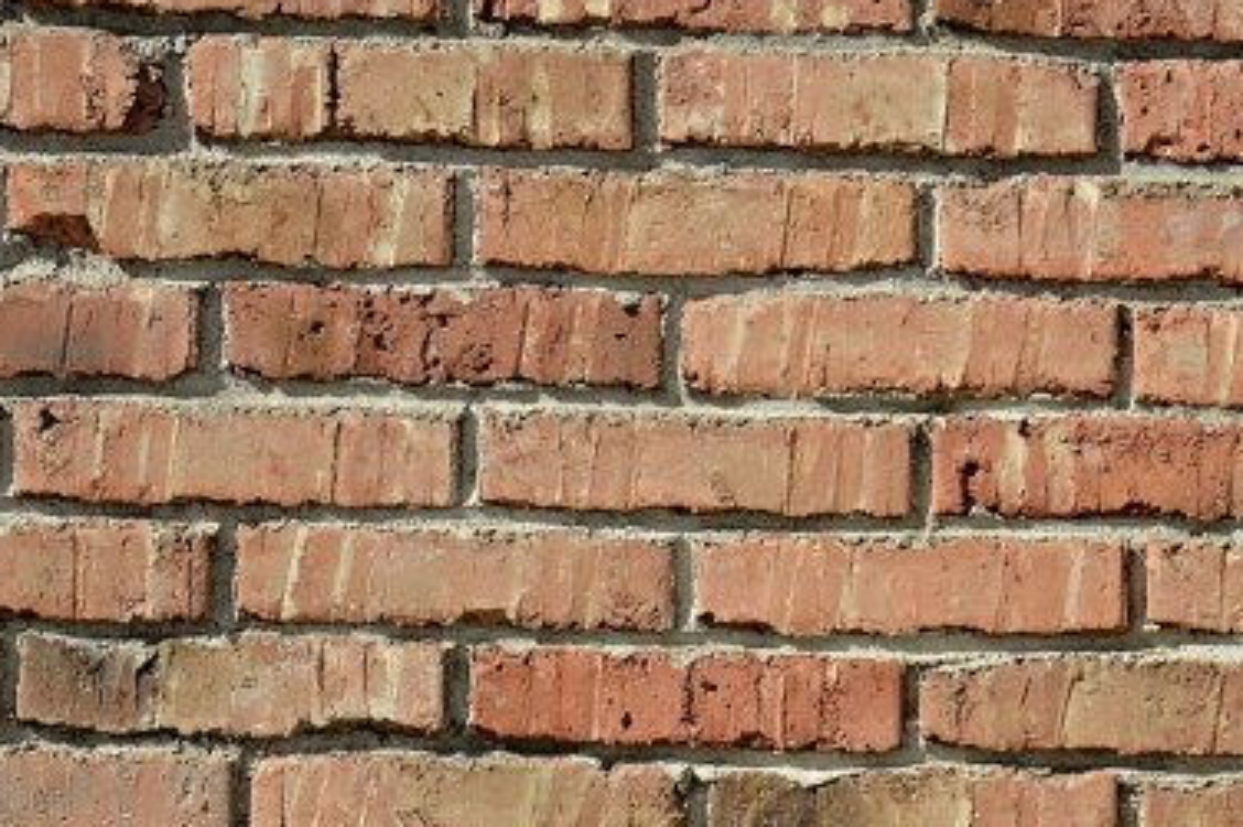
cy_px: 632
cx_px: 1676
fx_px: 8176
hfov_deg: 8.6
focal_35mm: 237
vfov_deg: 5.8
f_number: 5.6
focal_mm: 58
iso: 100
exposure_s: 1/640
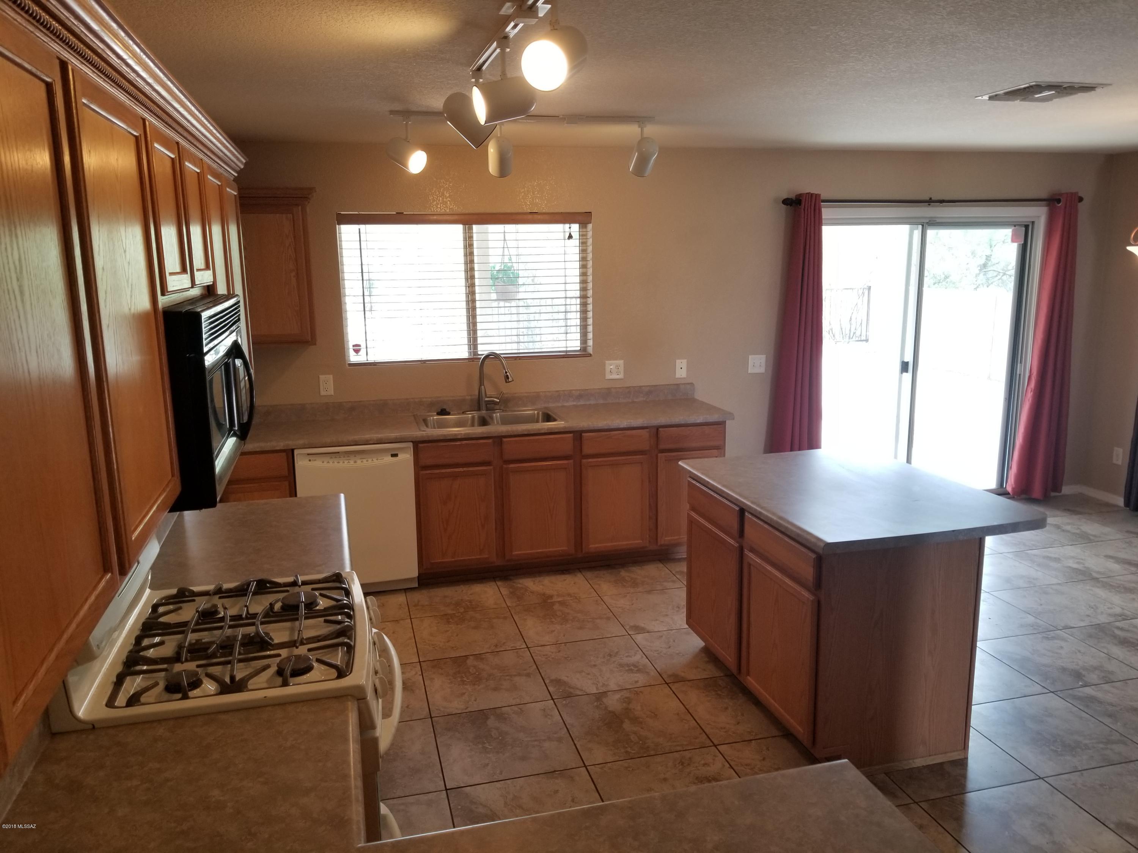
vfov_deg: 53.1
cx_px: 569
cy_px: 426
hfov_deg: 67.3
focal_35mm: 26
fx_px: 855
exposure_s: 1/60
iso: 64
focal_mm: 4.3
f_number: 1.7
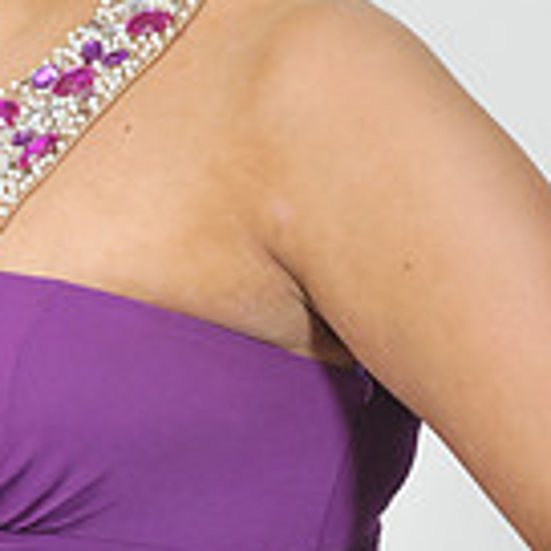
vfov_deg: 5.7
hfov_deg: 5.7
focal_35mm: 308
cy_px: 223
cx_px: 105
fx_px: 5547
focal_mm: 85
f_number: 7.1
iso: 1000
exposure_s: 1/160
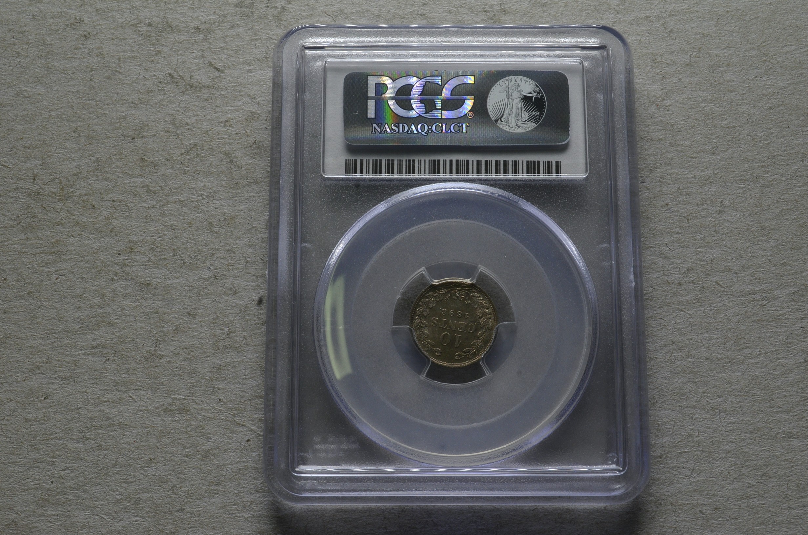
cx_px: 404
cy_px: 268
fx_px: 1142
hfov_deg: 39.0
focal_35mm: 51
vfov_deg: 26.4
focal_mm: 34
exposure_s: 1/250
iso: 400
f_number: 14
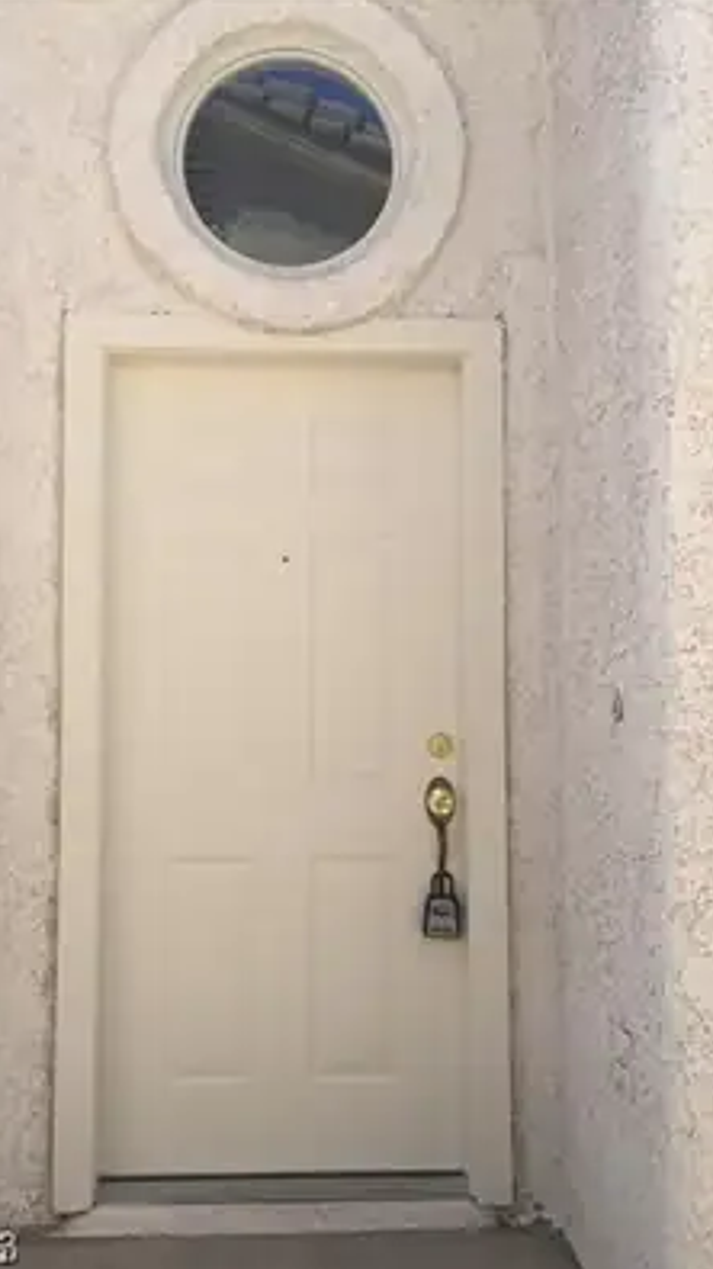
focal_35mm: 32
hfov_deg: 36.6
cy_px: 636
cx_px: 308
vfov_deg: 61.0
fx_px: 1076
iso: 32
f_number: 2.2
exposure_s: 1/1014
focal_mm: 4.15
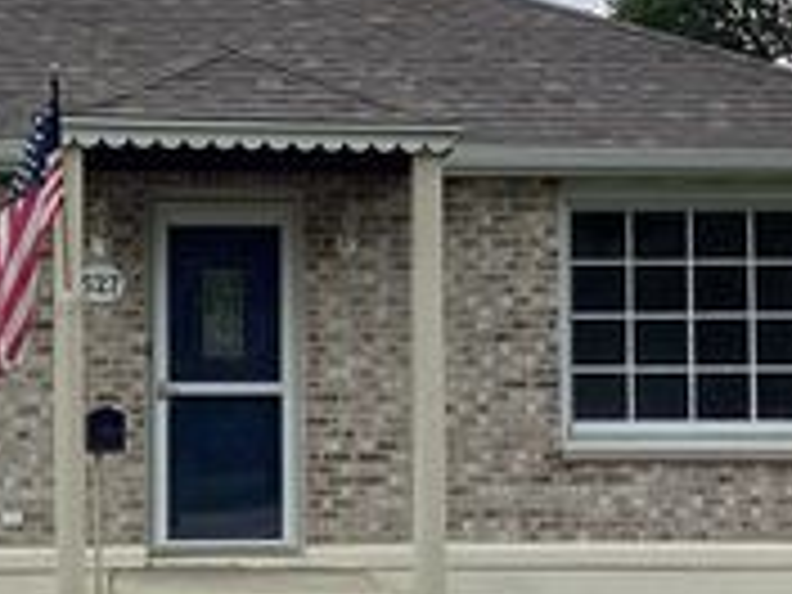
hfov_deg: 22.0
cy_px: 295
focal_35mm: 88
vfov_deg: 16.8
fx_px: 2013
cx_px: 189
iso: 25
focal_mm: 3.3
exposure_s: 1/1253
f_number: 2.4
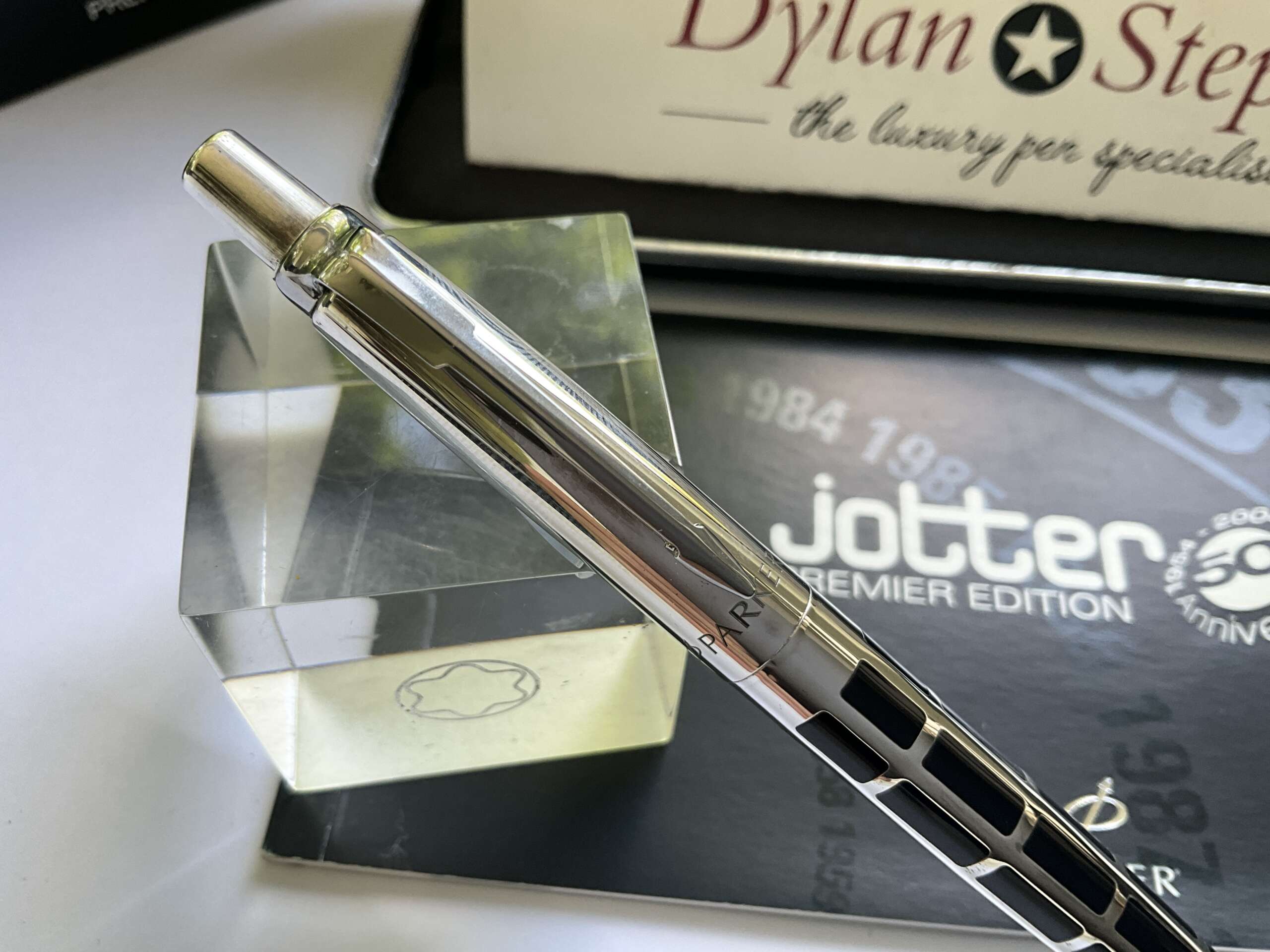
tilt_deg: -56.5
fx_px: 1064
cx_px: 635
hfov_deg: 61.7
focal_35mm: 29
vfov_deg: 48.2
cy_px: 476
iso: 50
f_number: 1.8
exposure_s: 1/122
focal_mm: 3
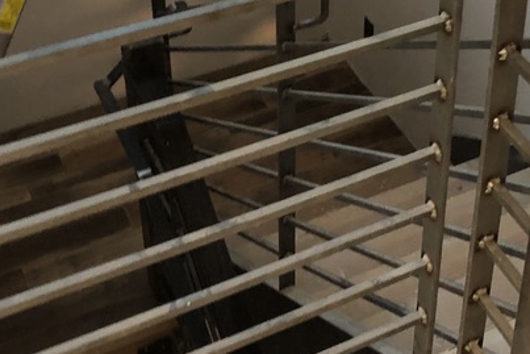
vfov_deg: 18.0
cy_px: 0
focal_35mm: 74
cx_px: 426
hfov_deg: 26.8
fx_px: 1090
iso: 100
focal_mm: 4
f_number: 1.8
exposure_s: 1/12
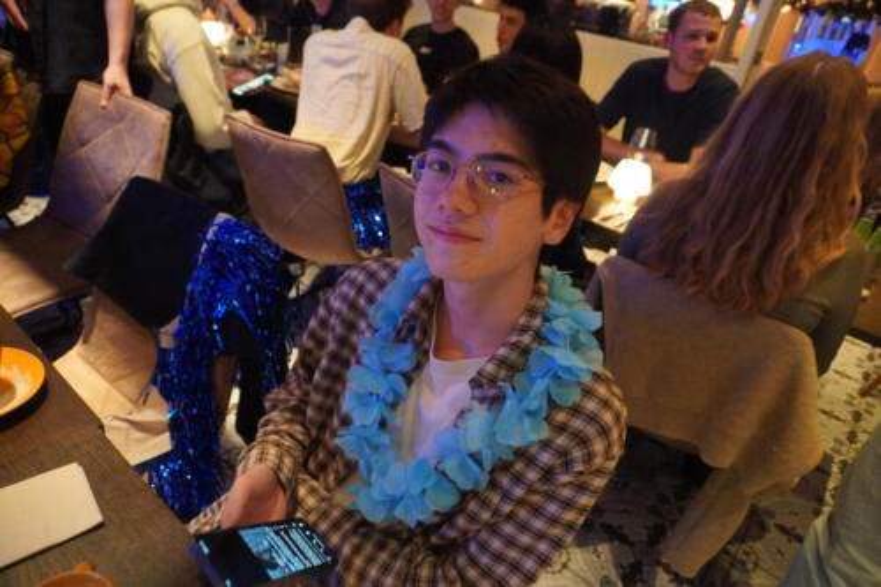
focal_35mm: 24
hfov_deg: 73.8
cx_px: 440
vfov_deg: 53.1
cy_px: 294
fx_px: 587
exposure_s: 1/30
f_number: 3.5
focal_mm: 16
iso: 6400
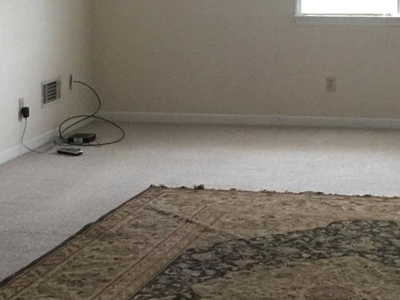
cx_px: 267
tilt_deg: -7.1
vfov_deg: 13.2
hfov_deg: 17.5
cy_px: 94
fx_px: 1294
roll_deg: +0.4
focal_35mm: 112
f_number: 2.2
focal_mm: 4.15
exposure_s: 1/4
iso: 80
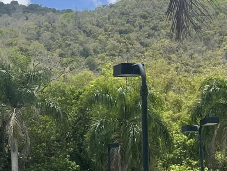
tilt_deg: +5.6
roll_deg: +0.3
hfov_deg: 14.2
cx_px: -52
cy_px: 106
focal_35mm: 134
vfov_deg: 11.1
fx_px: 879
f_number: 1.6
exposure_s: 1/3610
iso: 32
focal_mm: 4.2
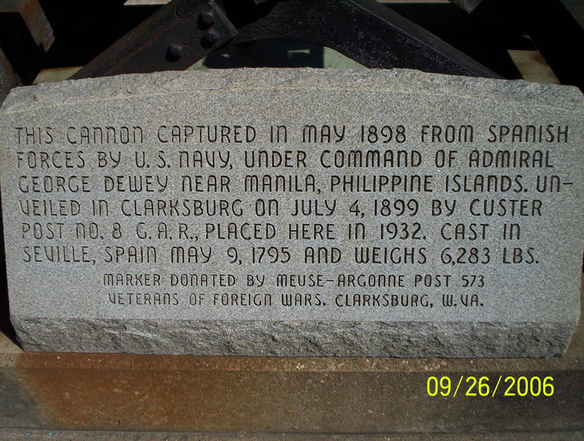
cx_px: 292
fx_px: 643
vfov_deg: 37.9
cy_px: 220
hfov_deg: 48.9
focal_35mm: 38
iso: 100
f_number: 4.5
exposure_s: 1/2000
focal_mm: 4.99
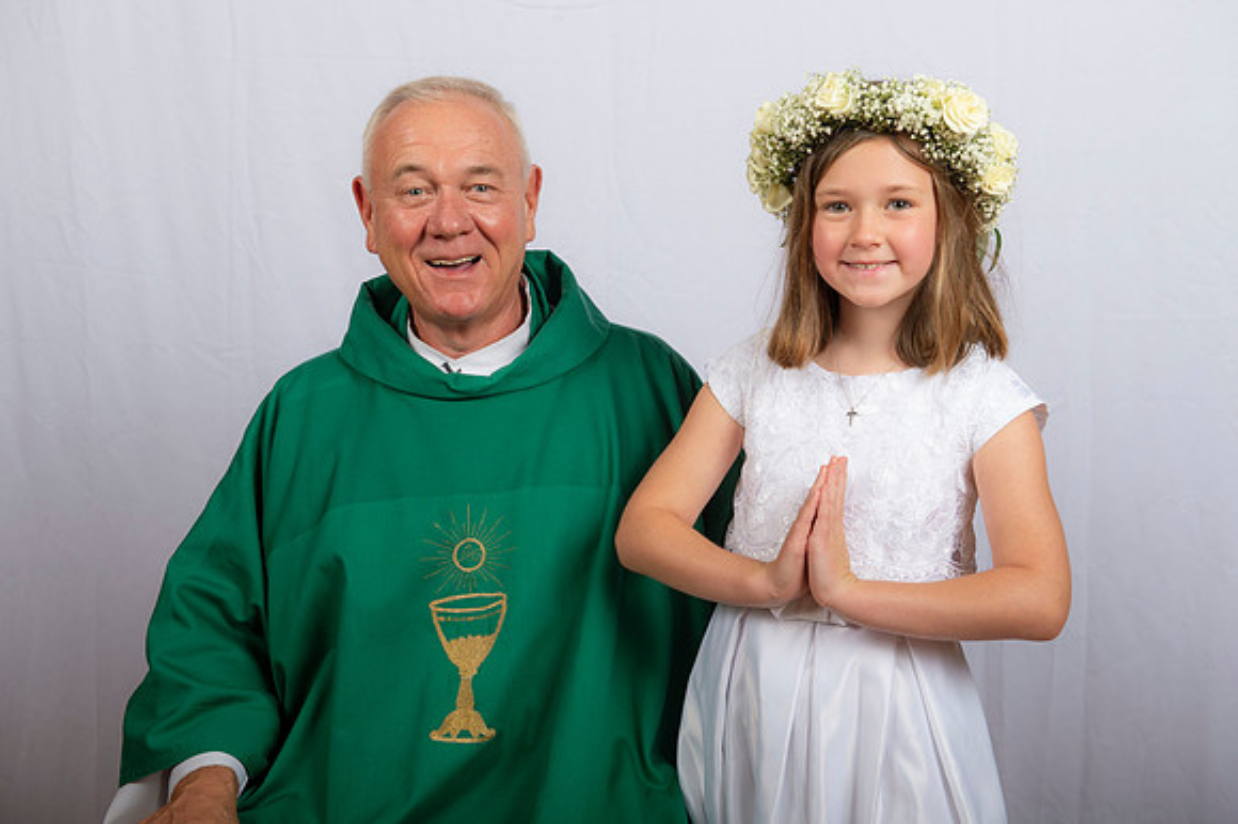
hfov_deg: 35.7
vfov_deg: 24.2
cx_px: 619
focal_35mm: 56
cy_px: 412
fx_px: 1925
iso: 320
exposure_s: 1/200
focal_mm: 56
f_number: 8
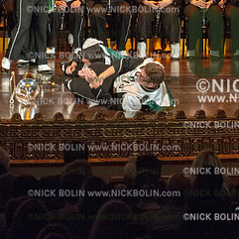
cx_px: 259
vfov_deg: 4.5
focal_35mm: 389
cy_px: 56
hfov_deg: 4.5
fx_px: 3039
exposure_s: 1/320
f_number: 5.6
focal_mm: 190
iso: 8000
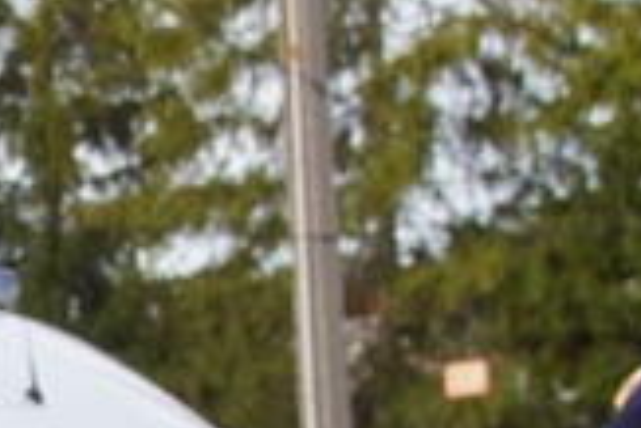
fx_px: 3320
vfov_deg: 7.3
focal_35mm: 186
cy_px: 632
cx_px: -572
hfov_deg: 10.3
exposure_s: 1/60
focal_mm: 27
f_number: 4.5
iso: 100
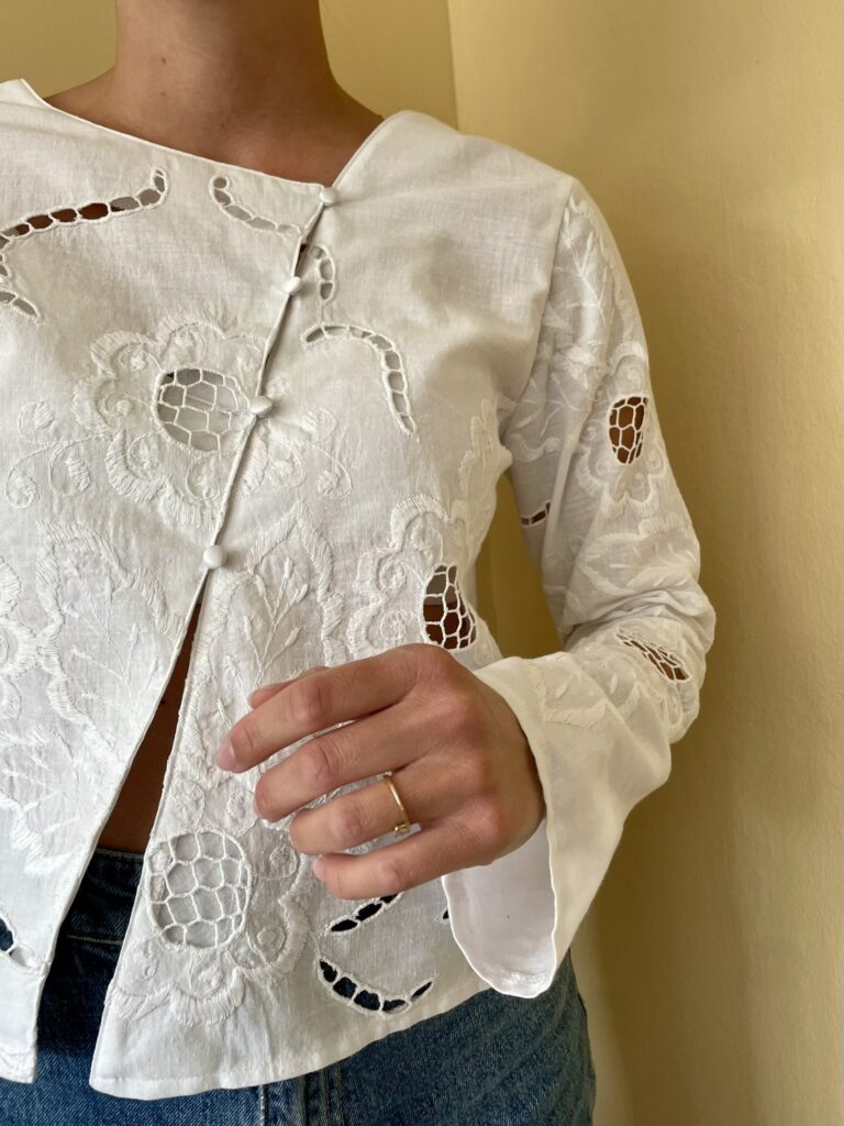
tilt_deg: -1.8
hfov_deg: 53.1
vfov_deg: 67.3
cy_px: 563
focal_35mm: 26
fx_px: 845
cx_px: 422
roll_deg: +4.6
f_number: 1.6
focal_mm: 4.2
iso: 80
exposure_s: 1/121
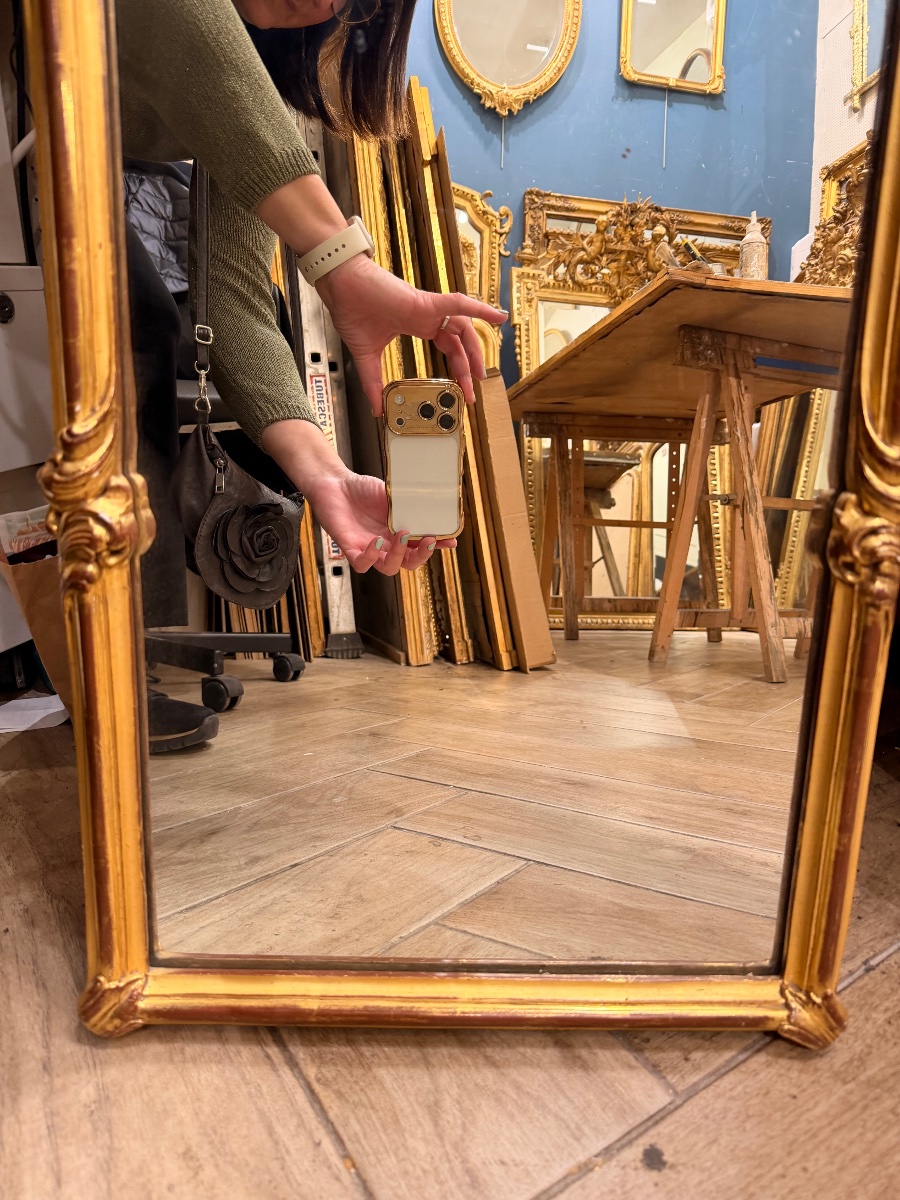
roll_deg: -2.4
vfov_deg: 71.6
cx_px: 450
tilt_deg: -22.1
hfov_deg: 56.8
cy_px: 600
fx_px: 832
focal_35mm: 24
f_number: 1.78
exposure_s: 1/50
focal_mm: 6.76
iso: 250
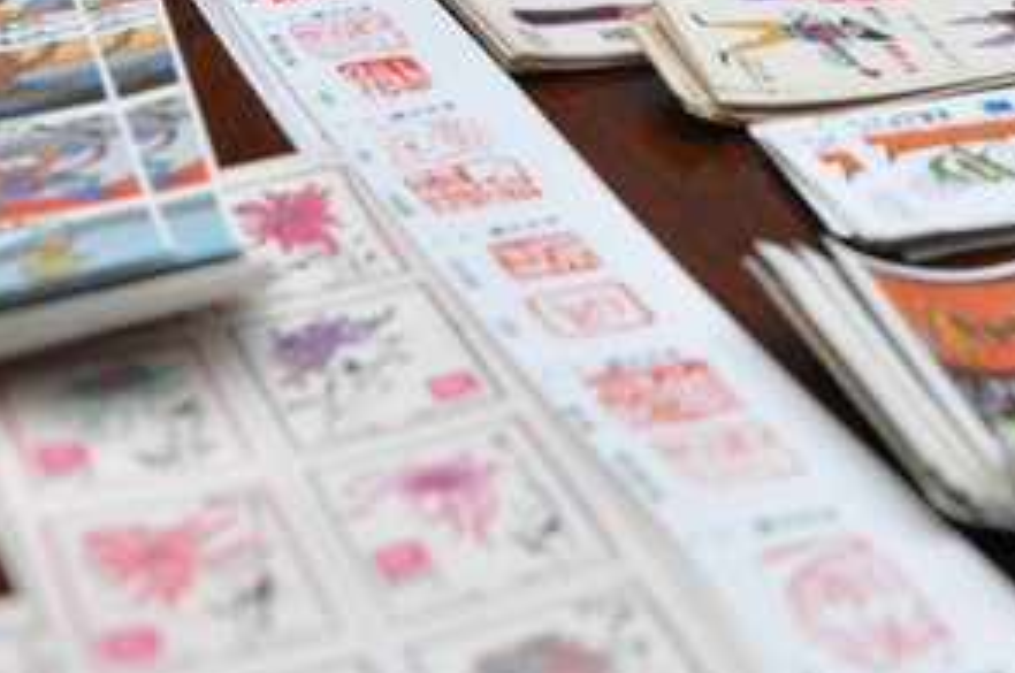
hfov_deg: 20.3
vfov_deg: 13.6
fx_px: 2759
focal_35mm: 98
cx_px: 984
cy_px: -98
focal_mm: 24
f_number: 5.6
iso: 1000
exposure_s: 1/125
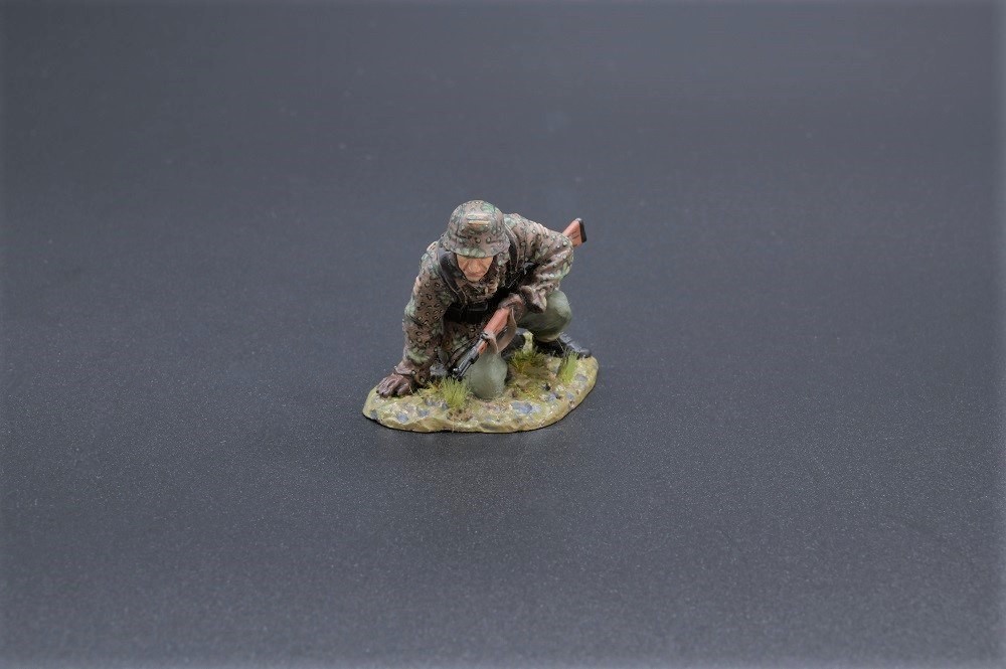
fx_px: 1731
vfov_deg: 21.9
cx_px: 503
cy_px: 334
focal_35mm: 62
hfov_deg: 32.4
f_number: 22
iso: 400
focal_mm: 62
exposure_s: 1.6
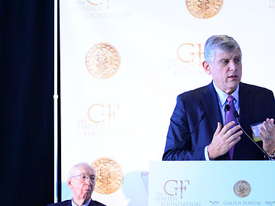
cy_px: 120
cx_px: 129
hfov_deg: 13.4
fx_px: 1168
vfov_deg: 10.1
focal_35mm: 147
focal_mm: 95
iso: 4000
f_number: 2.8
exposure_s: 1/160
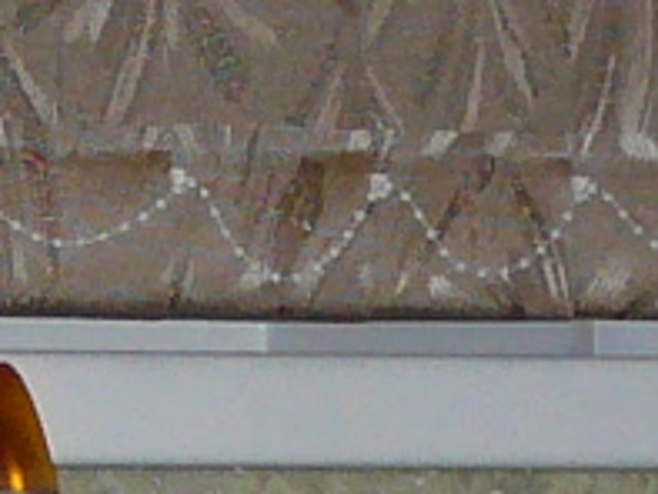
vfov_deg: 3.5
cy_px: 858
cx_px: -561
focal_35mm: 422
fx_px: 8026
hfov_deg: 4.6
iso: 160
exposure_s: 1/30
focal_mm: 7.8
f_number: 3.4
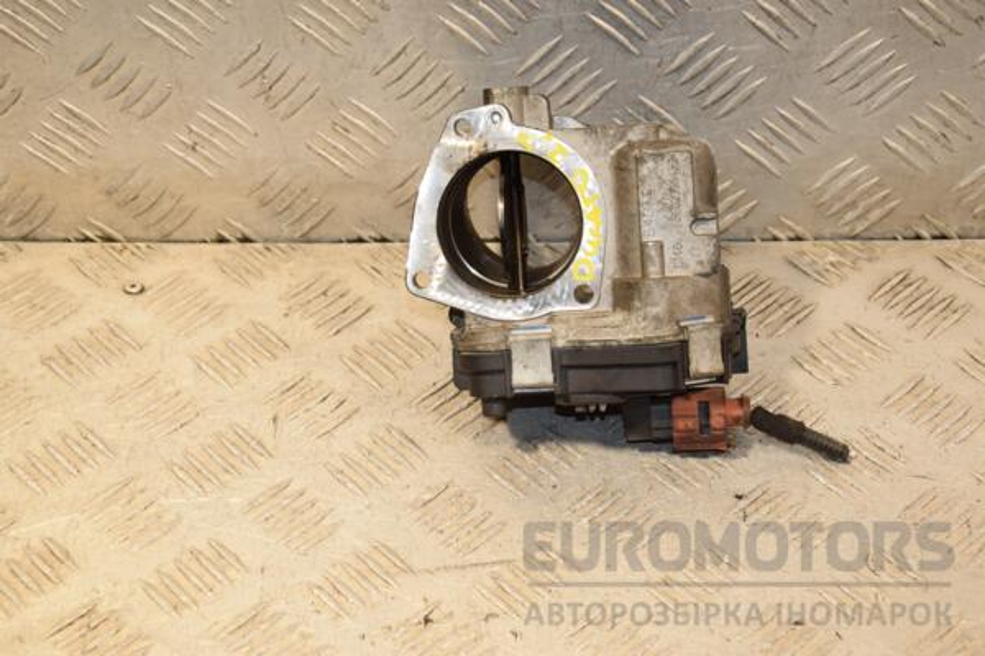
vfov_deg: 18.2
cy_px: 328
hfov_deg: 27.0
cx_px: 492
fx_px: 2052
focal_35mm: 75
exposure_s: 1/200
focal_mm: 50
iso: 800
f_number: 6.3
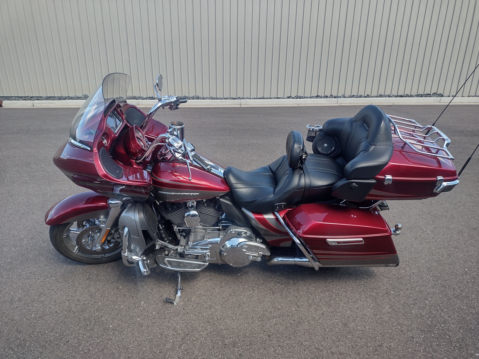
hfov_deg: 65.3
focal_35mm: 27
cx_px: 240
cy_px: 180
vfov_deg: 51.4
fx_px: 374
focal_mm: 4.71
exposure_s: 1/432
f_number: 1.7
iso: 100
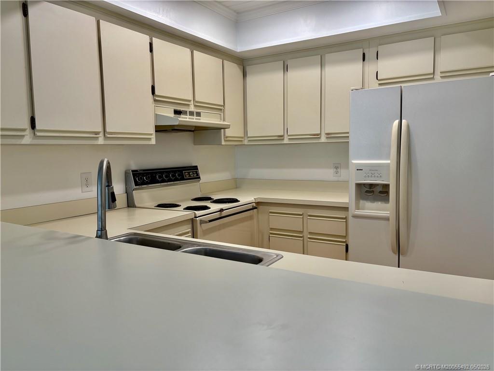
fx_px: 371
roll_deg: +1.9
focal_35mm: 26
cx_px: 247
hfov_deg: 67.3
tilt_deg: -5.3
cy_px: 186
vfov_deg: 53.1
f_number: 1.6
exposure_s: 1/120
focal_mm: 5.96
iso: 50
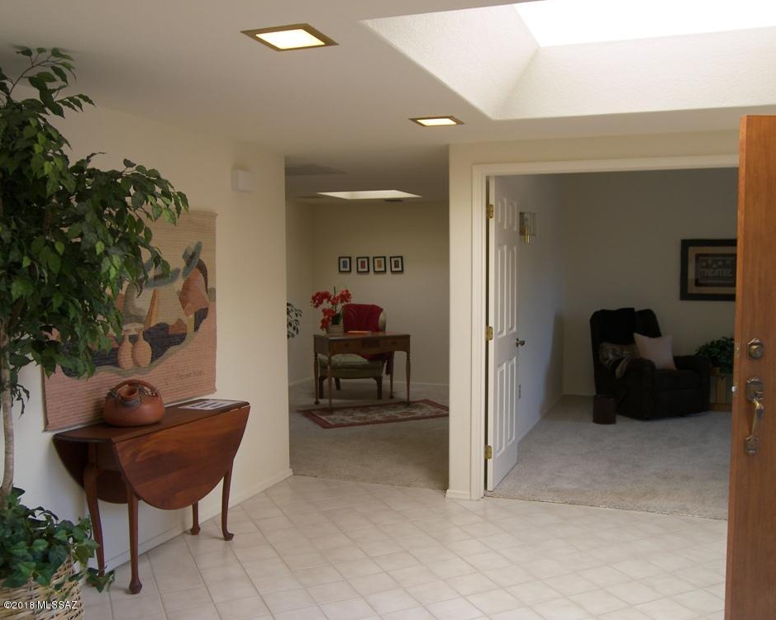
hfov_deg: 54.1
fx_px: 758
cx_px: 422
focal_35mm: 33
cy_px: 311
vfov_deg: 44.5
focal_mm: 6.6
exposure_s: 1/30
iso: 50
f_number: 3.2
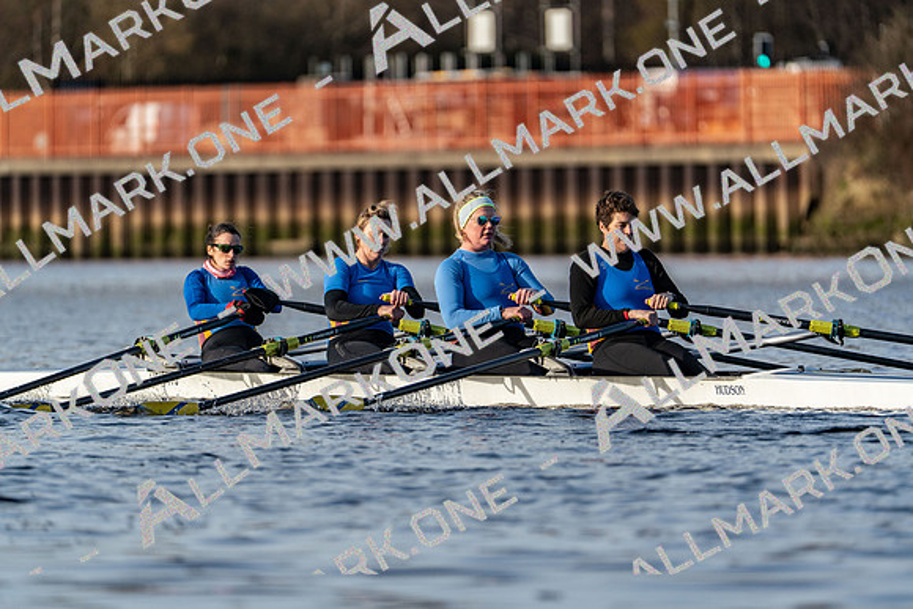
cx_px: 456
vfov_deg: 3.1
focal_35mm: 437
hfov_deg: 4.7
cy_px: 304
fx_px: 11085
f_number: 6.3
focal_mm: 437
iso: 640
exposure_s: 1/2000
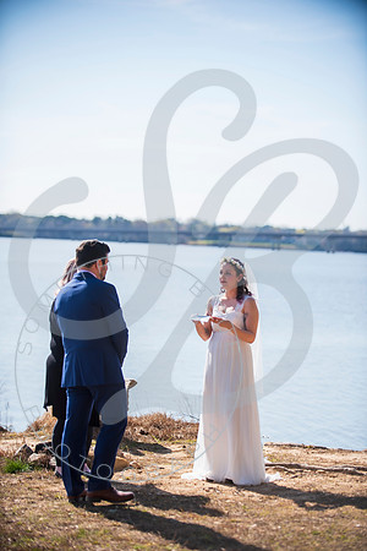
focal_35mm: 95
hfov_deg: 14.4
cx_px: 184
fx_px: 1453
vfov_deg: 21.5
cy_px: 276
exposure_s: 1/1000
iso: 100
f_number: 2.8
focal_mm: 95
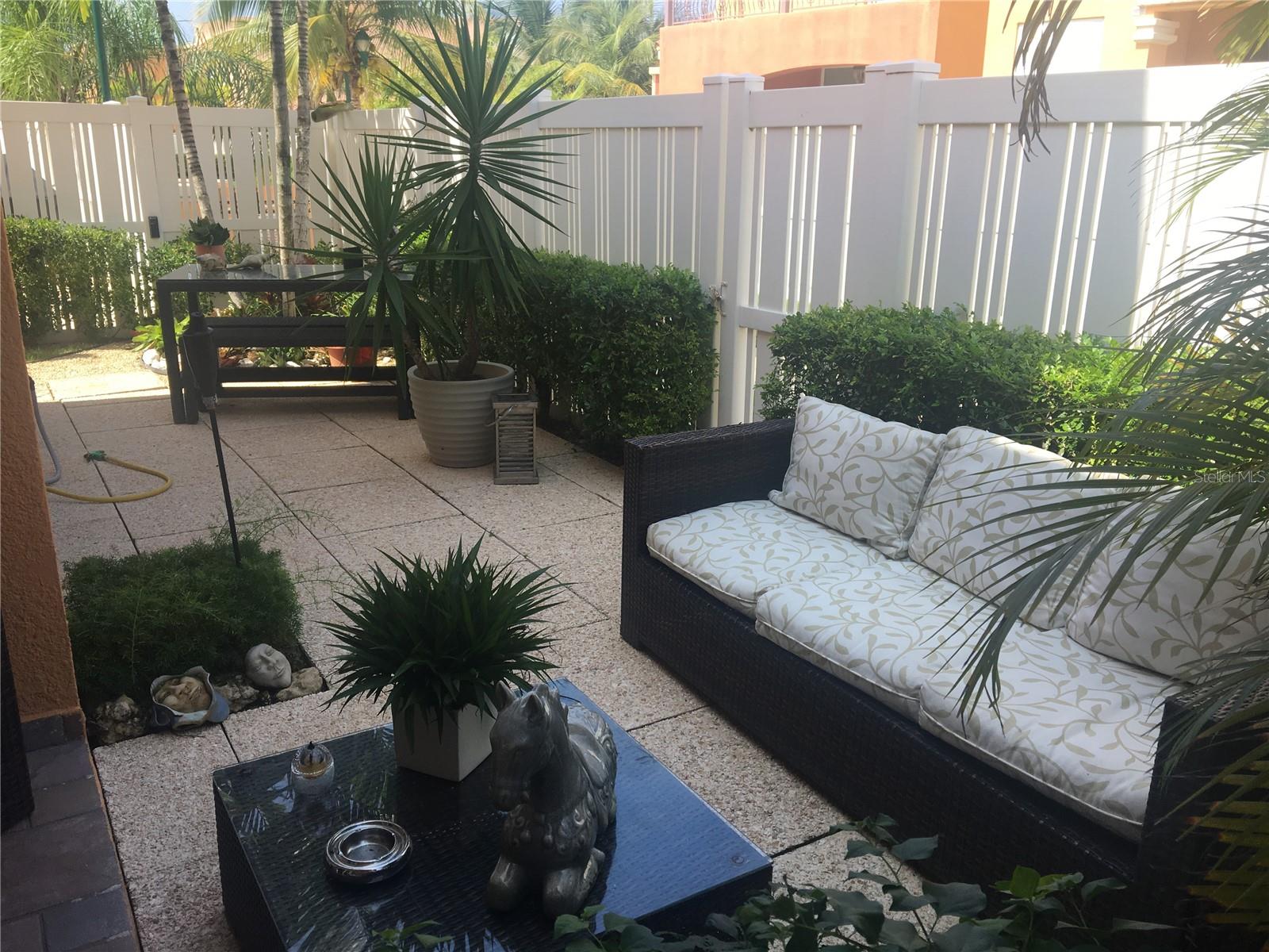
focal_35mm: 29
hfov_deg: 61.7
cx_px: 634
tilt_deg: -16.9
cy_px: 476
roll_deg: -0.8
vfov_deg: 48.2
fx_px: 1063
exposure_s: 1/569
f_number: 2.2
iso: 25
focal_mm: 4.15
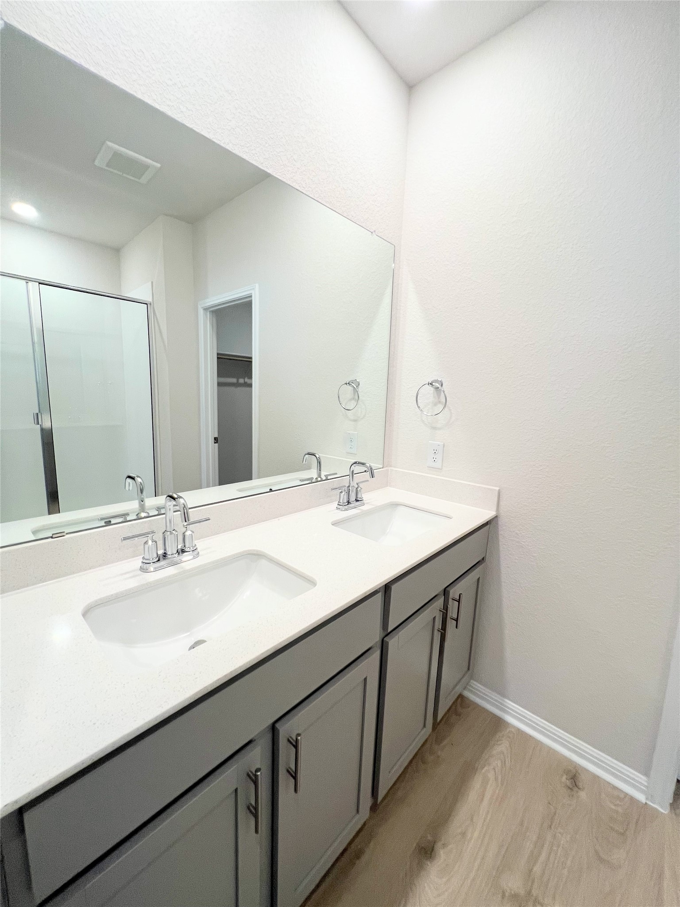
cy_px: 454
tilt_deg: -8.0
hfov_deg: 89.9
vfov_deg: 106.2
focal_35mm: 13
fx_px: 340
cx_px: 340
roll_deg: -2.5
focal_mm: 1.57
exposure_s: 1/120
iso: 125
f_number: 1.8
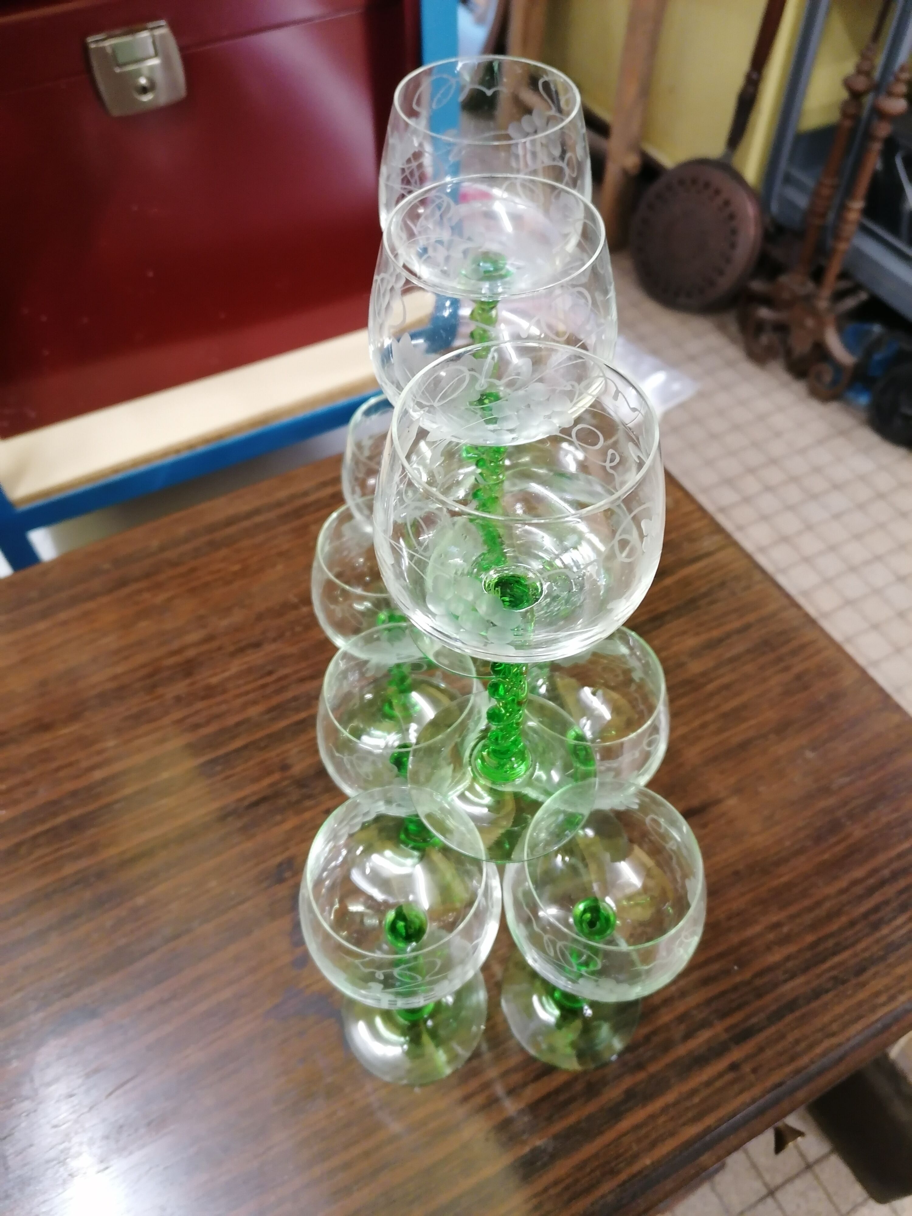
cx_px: 456
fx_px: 948
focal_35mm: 27
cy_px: 608
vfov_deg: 65.3
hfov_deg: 51.4
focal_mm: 4.75
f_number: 1.8
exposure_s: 1/25
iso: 500
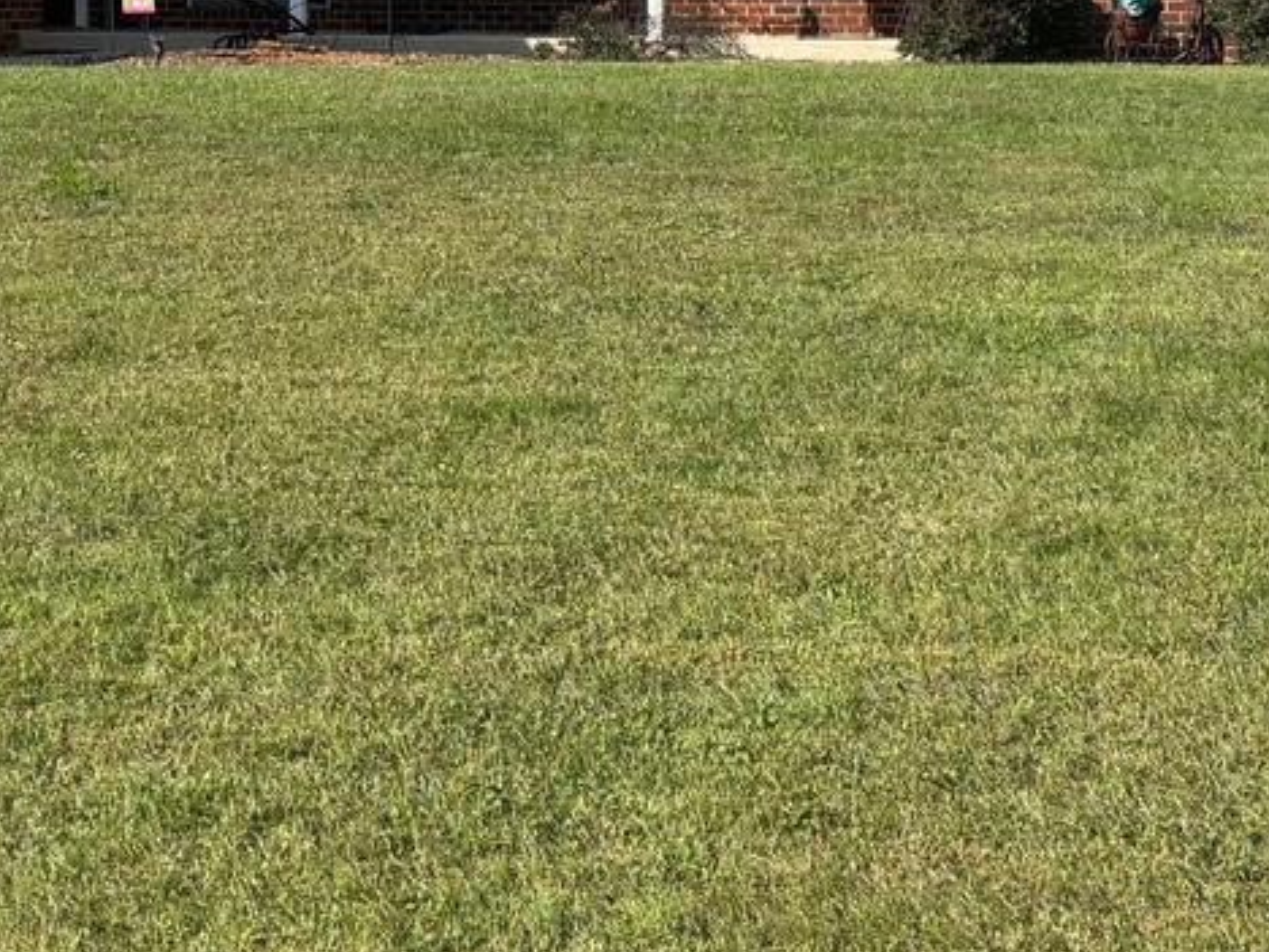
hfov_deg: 24.4
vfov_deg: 18.1
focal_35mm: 80
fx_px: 2933
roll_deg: -0.7
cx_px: 553
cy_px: 87
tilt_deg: -1.6
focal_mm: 5.96
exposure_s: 1/2639
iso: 50
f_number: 1.6
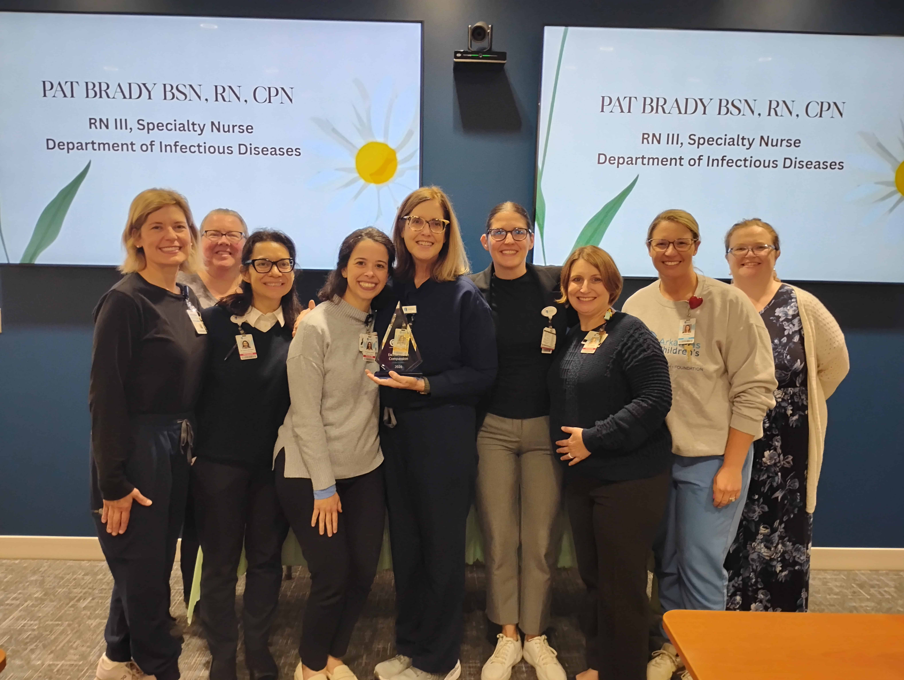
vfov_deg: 49.9
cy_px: 340
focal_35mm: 28
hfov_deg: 63.4
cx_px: 452
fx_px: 732
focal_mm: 4.3
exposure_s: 1/30
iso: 816
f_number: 1.8
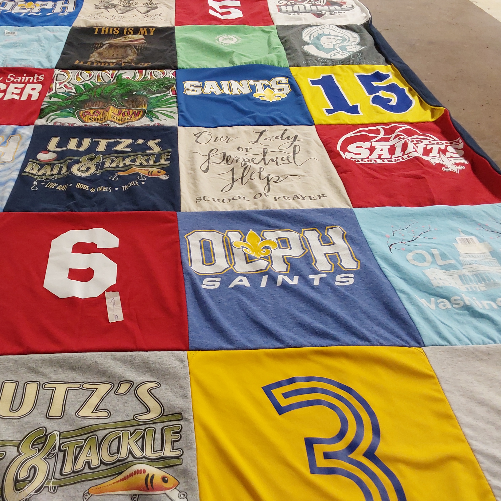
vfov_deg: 48.4
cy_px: 246
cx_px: 177
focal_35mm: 34
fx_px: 557
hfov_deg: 47.8
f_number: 1.9
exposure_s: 1/60
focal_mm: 2.91
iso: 100
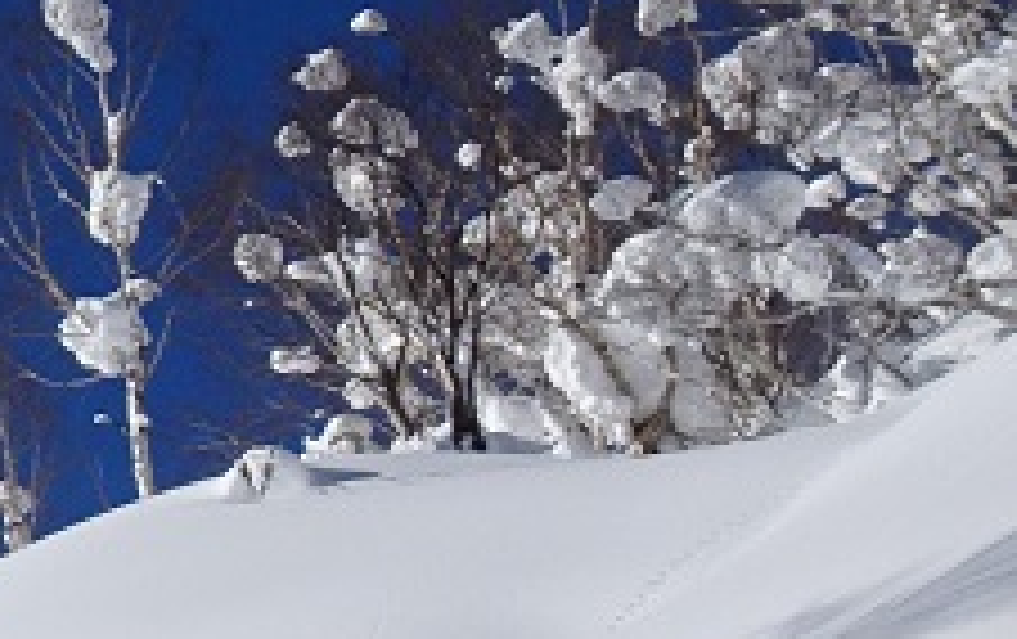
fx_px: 3414
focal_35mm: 123
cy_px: 529
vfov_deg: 10.7
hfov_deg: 14.1
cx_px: -1046
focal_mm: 4.1
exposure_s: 1/2000
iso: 80
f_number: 3.5
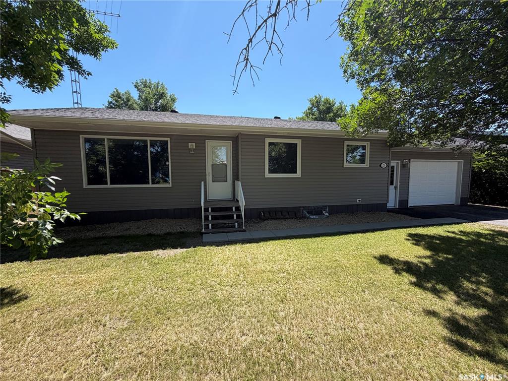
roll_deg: +1.0
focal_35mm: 14
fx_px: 205
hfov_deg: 102.1
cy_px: 190
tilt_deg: -3.6
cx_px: 254
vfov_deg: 85.7
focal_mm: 2.22
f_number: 2.2
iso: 40
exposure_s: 1/770
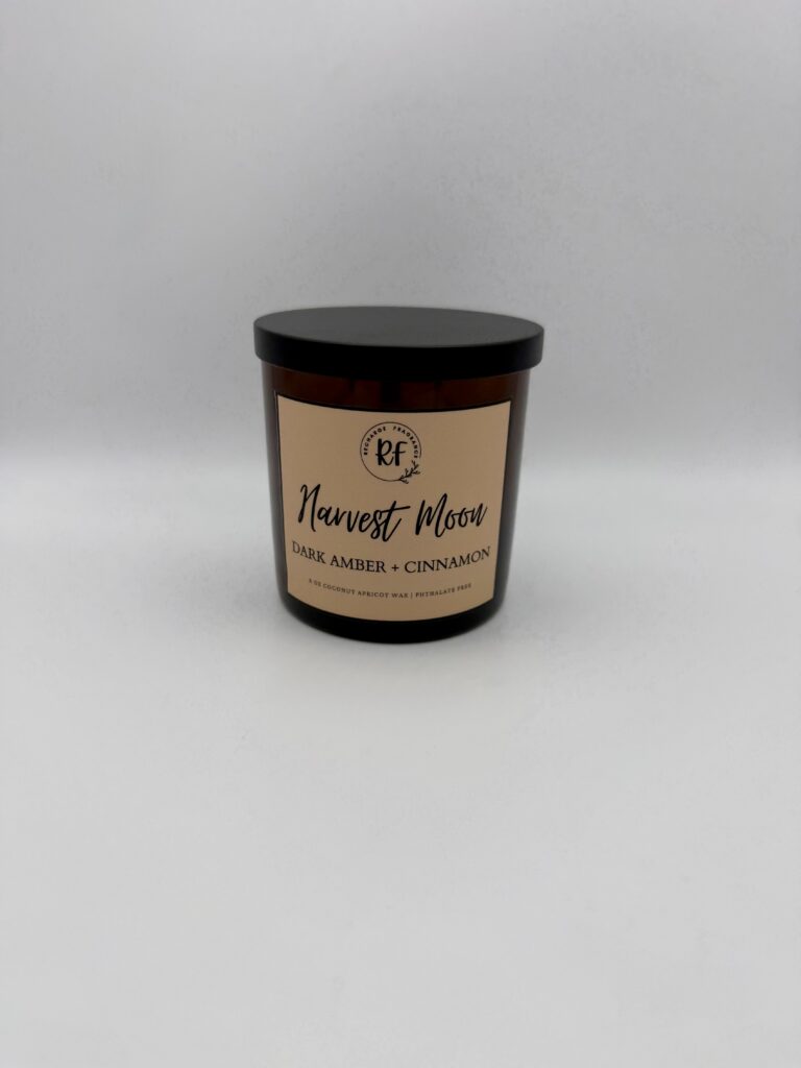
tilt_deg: -23.0
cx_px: 400
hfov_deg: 56.8
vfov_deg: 71.6
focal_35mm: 24
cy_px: 534
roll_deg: -0.7
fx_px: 740
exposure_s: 1/445
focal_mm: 6.76
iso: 80
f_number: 1.78
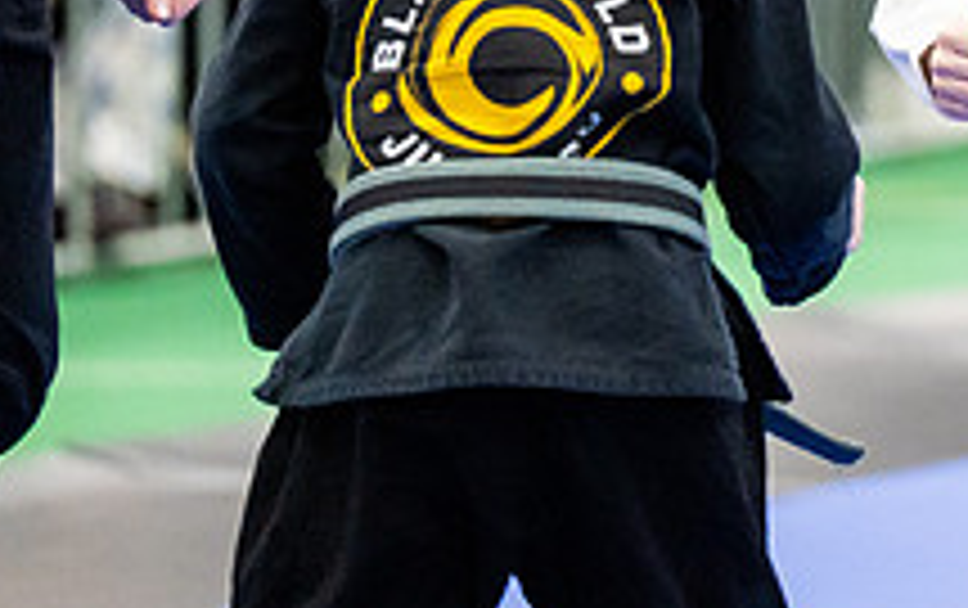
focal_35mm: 549
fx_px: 14502
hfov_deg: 3.8
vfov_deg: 2.4
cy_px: -218
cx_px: 1076
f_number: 2.8
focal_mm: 200
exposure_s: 1/500
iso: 5000
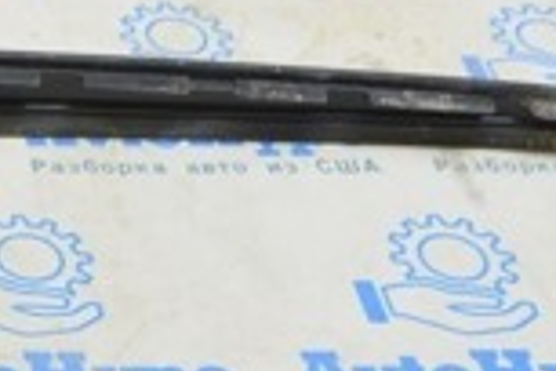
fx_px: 2131
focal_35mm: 138
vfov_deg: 9.9
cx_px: -411
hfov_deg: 13.5
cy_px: 82
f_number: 5.6
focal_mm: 22
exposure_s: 1/20
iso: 400
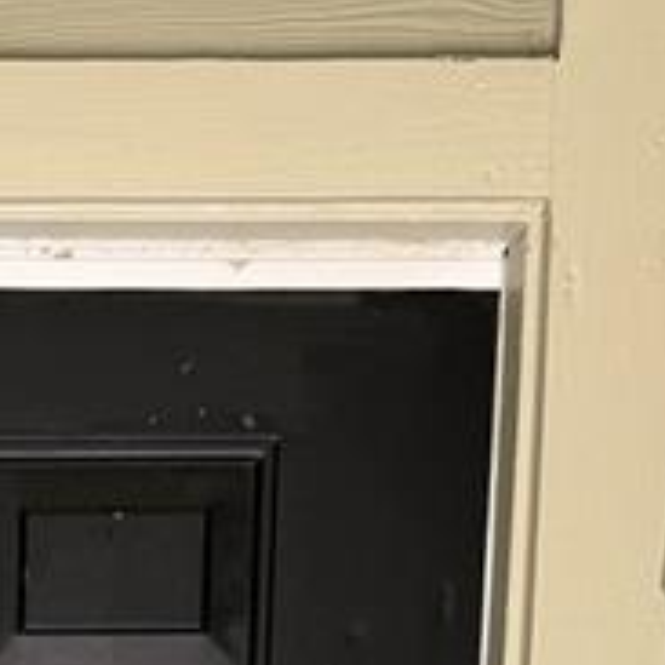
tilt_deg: -10.2
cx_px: -200
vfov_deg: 11.1
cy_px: 1450
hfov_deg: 12.2
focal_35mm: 139
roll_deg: -0.1
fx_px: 3021
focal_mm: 6.76
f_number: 1.78
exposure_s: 1/165
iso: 64
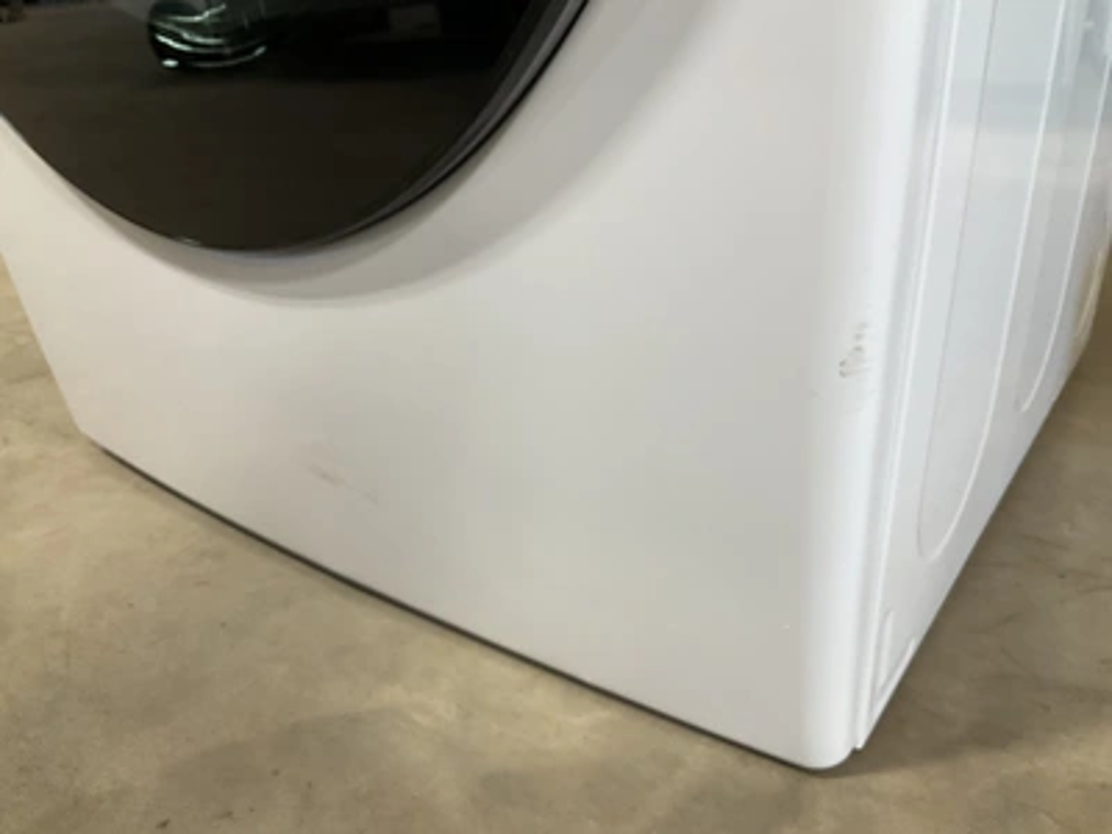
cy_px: 417
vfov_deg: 48.2
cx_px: 556
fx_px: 932
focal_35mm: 29
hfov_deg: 61.7
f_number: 1.8
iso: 80
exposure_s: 1/60
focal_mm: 3
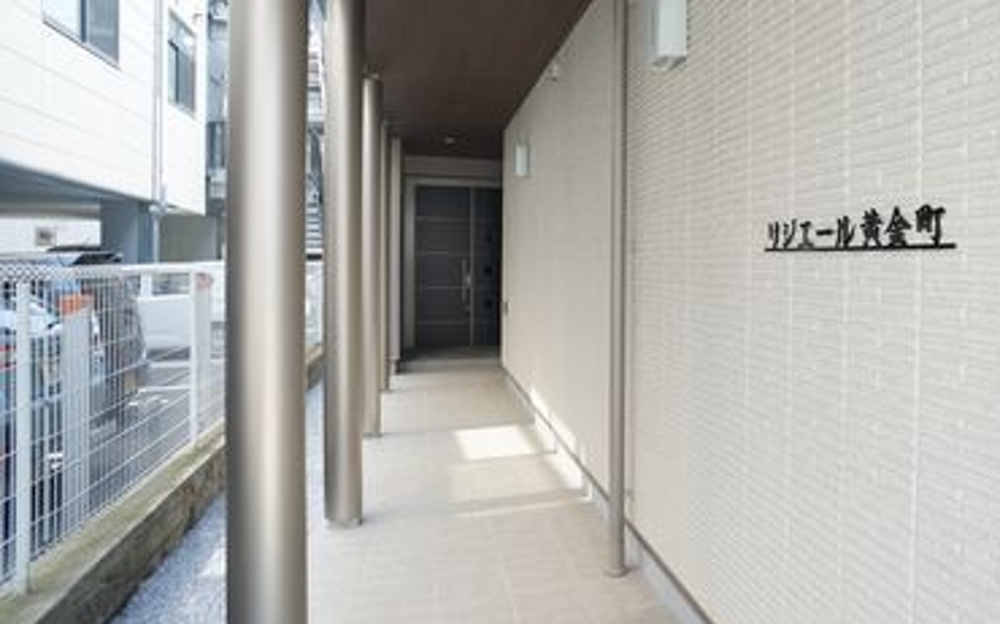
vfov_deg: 38.2
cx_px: 670
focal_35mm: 33
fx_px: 899
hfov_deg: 56.8
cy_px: 276
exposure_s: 1/640
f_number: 4
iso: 800
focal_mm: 16
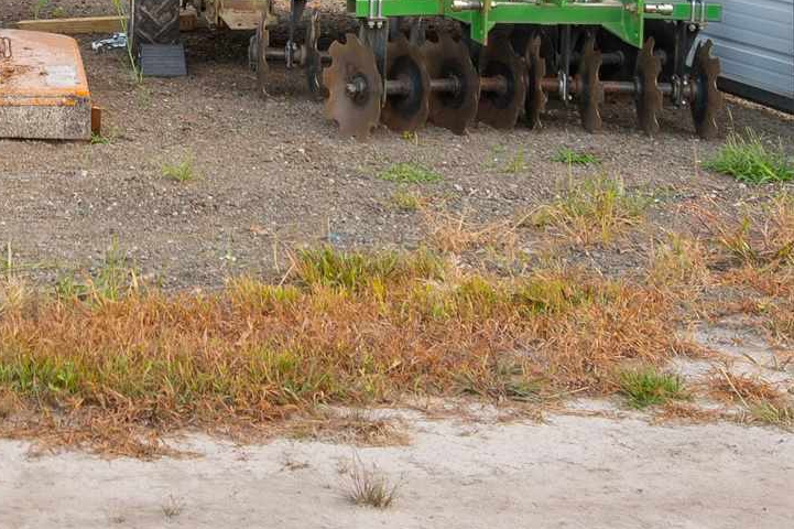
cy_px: -191
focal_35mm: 81
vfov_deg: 15.8
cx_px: -50
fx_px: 1786
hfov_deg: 23.7
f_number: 4.8
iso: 100
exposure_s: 1/20
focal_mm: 13
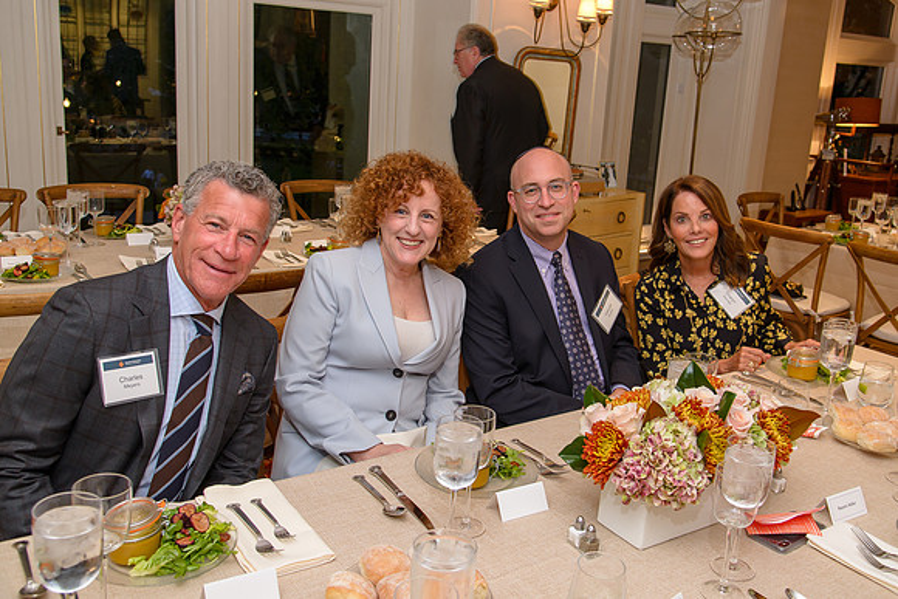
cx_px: 483
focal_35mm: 34
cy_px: 284
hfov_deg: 55.9
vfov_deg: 39.1
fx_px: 844
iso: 800
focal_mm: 31
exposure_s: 1/30
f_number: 5.6
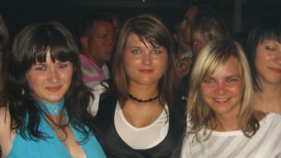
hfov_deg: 27.5
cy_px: 148
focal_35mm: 77
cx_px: 157
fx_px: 573
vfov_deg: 15.4
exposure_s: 1/60
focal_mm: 7.9
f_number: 2.8
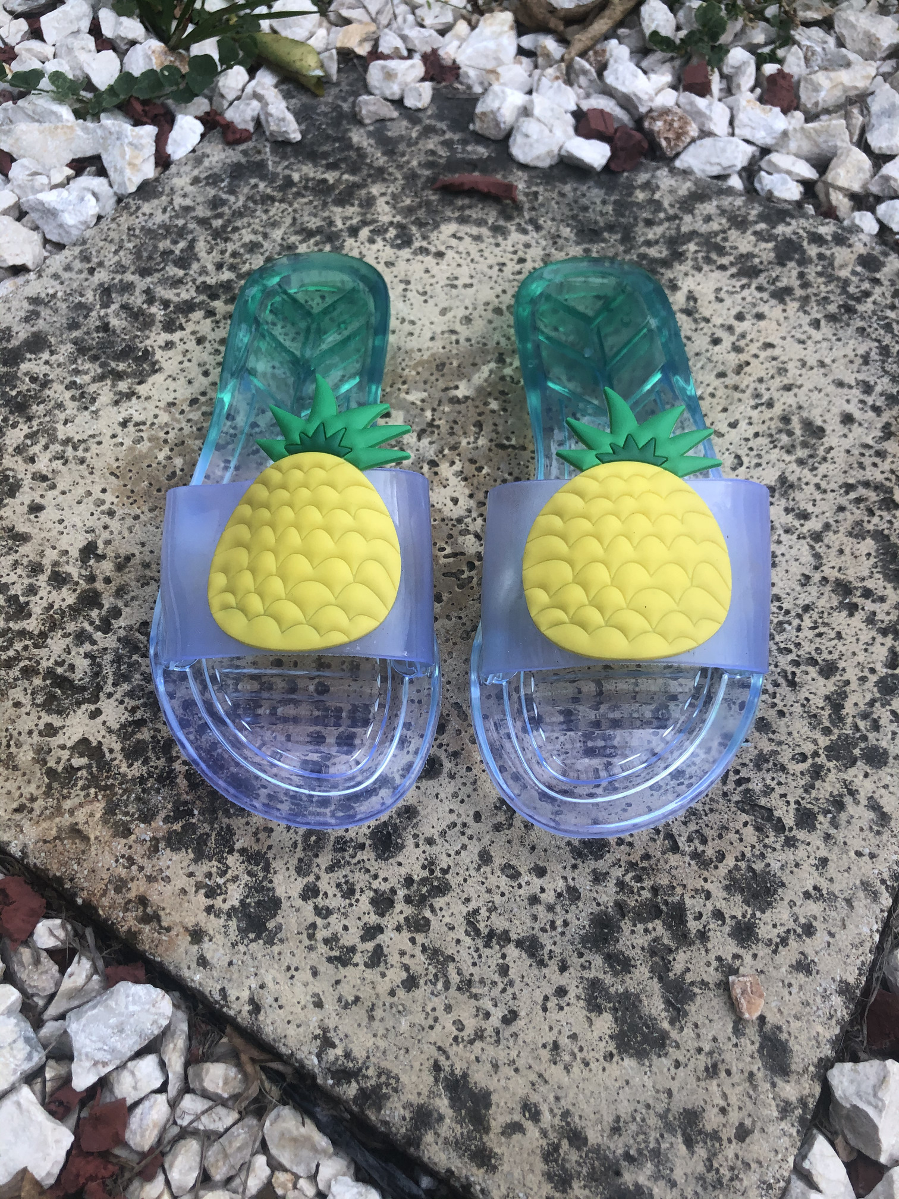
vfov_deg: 63.4
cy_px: 600
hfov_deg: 49.7
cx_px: 450
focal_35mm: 28
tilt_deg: -56.2
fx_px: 970
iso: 64
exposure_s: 1/120
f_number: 1.8
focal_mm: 3.99
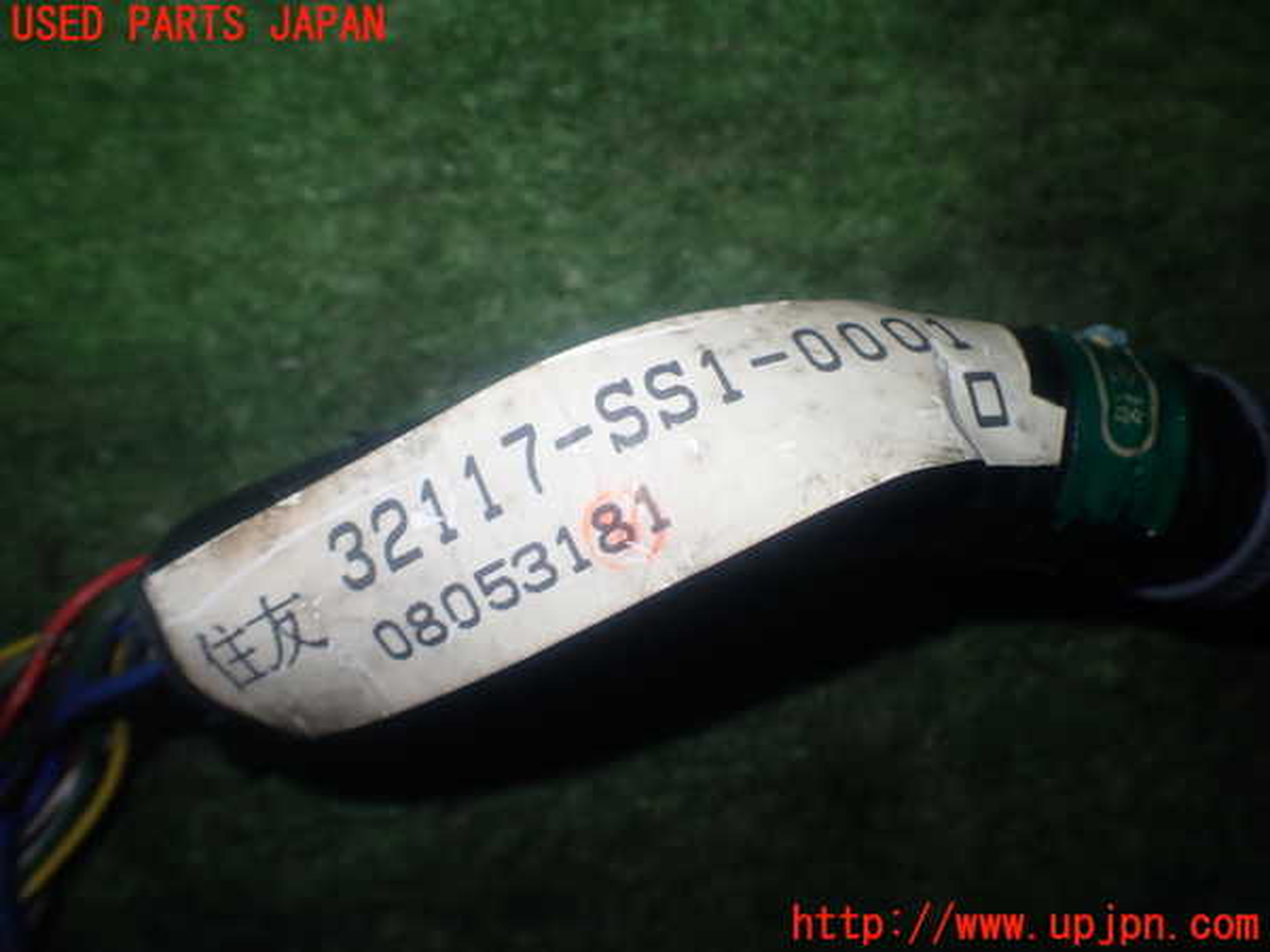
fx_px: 1101
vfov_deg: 46.8
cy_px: 476
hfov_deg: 60.0
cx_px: 635
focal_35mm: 30
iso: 160
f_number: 2.3
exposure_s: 1/60
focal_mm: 5.4
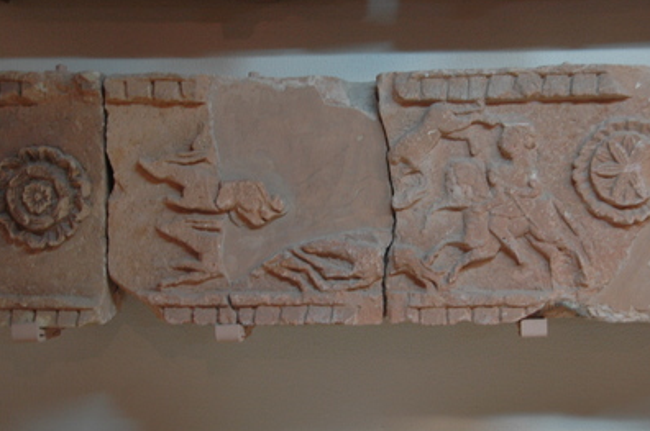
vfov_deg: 22.6
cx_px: 359
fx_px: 1082
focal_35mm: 60
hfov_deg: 33.4
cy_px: 216
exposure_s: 1/15
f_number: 4.5
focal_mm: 36
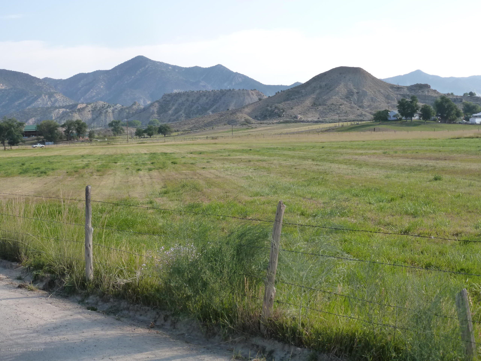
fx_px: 723
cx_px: 240
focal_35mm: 52
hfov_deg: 36.8
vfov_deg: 28.0
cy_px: 180
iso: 160
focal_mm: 9.4
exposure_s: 1/320
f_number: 4.3
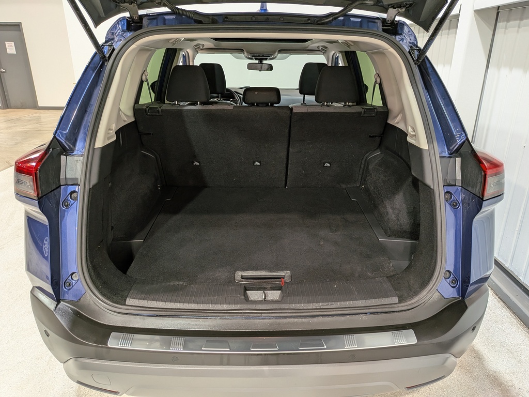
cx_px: 264
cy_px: 198
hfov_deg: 71.6
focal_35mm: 24
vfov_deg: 56.8
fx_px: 367
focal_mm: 4.53
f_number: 1.7
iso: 194
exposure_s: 1/120
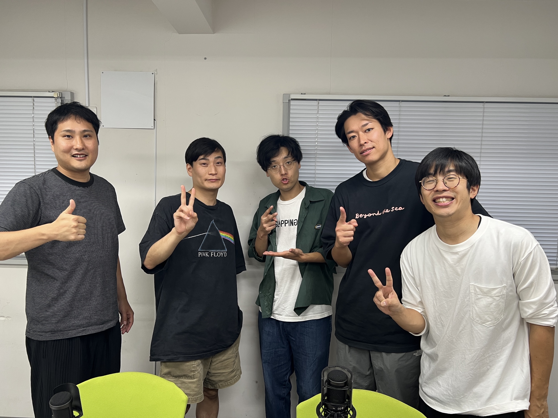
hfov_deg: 67.3
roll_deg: -0.6
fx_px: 419
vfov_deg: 53.1
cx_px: 279
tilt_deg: -5.6
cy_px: 209
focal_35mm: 26
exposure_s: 1/50
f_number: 1.5
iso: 64
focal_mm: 5.7
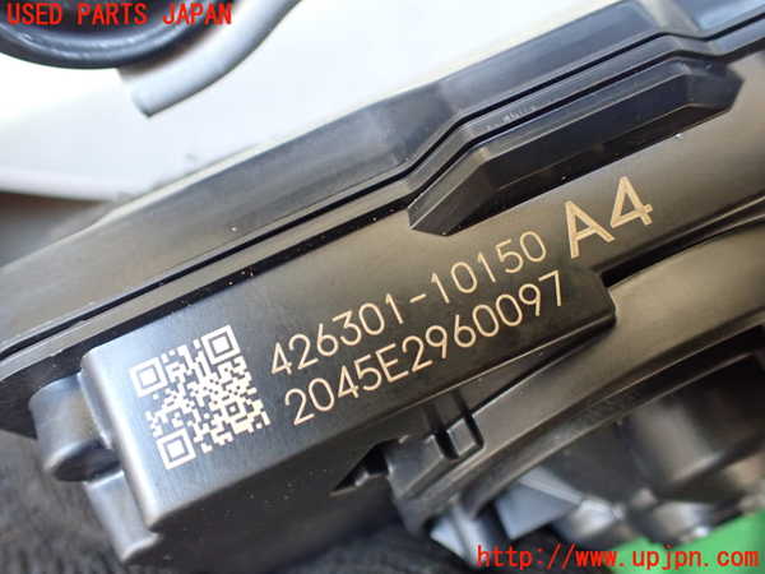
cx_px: 382
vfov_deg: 46.8
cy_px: 287
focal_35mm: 30
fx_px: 663
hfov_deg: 60.0
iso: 800
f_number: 2.3
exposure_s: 1/125
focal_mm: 5.4
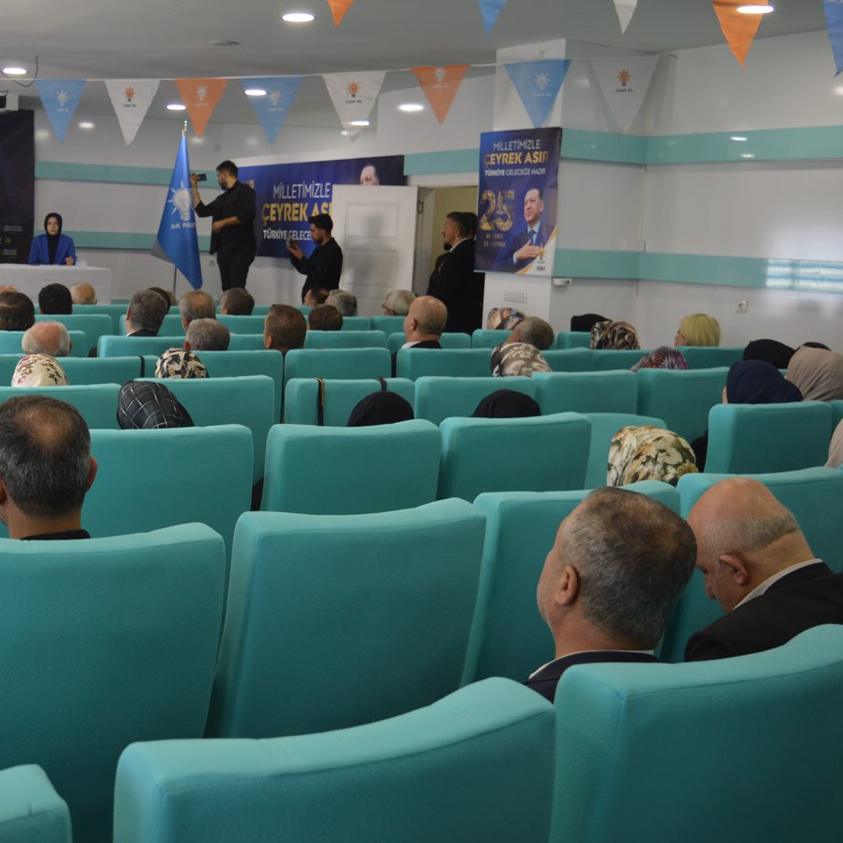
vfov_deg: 37.8
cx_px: 211
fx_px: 1230
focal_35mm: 45
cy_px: 419
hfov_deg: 36.9
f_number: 3.8
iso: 400
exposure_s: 1/50
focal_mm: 23
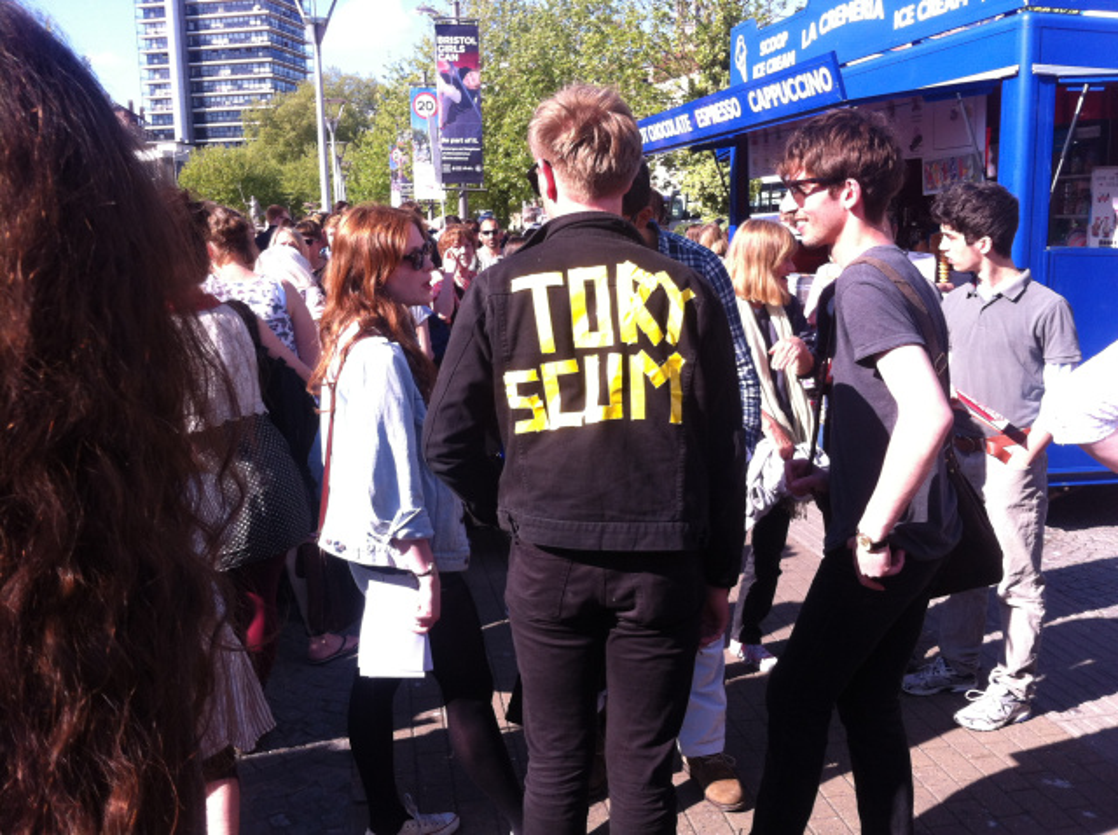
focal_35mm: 35
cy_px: 418
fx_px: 1129
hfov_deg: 52.7
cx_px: 559
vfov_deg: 40.6
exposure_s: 1/471
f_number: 2.8
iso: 80
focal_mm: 3.85
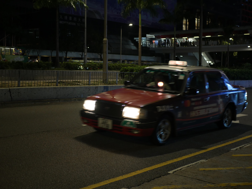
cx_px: 126
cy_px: 94
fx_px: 364
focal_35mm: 50
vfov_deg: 29.1
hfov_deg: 38.2
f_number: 1.7
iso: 800
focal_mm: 25
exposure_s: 1/100
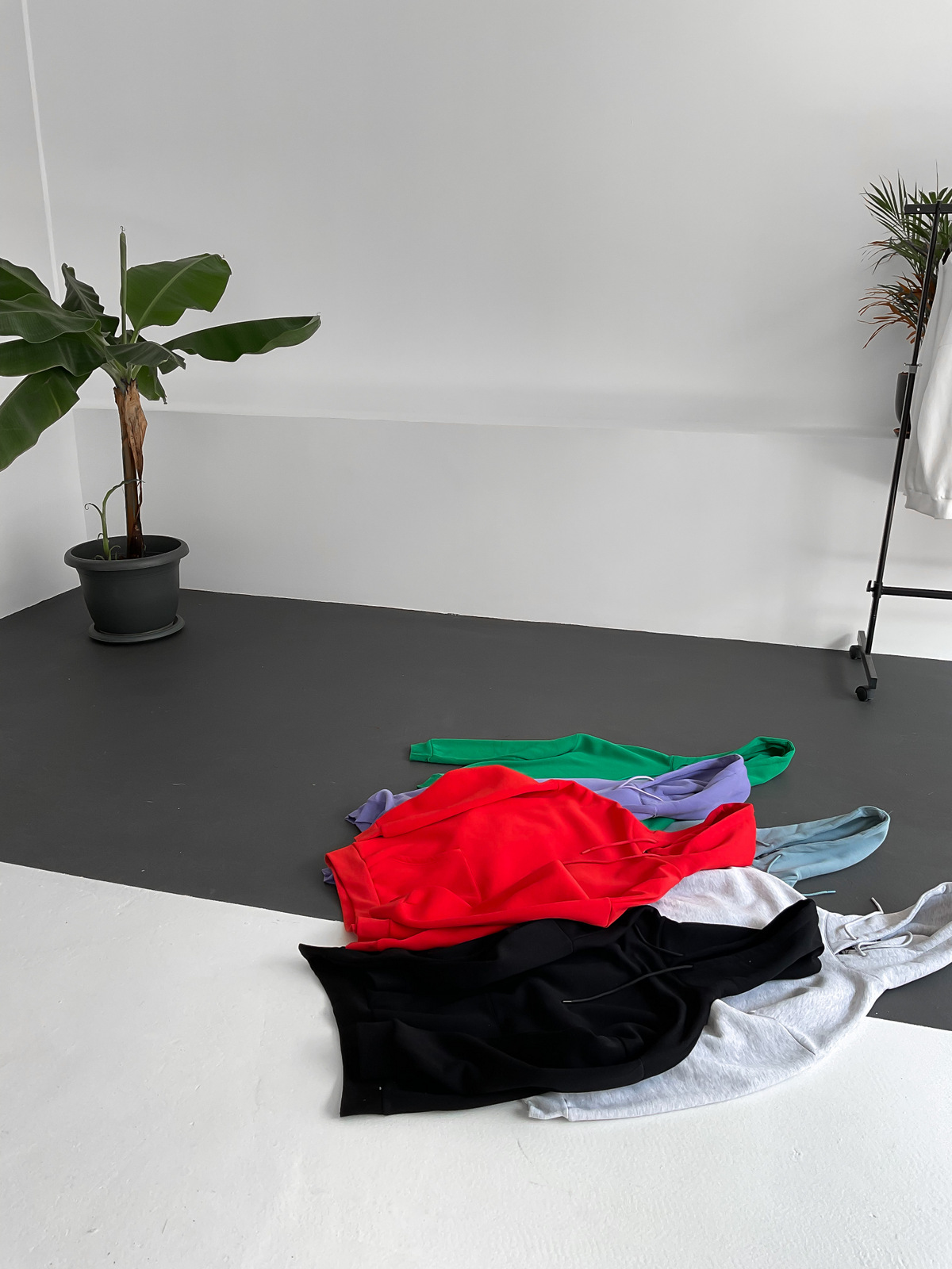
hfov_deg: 48.2
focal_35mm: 29
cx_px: 476
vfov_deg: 61.7
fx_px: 1063
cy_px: 634
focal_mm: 3
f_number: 1.8
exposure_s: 1/120
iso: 16
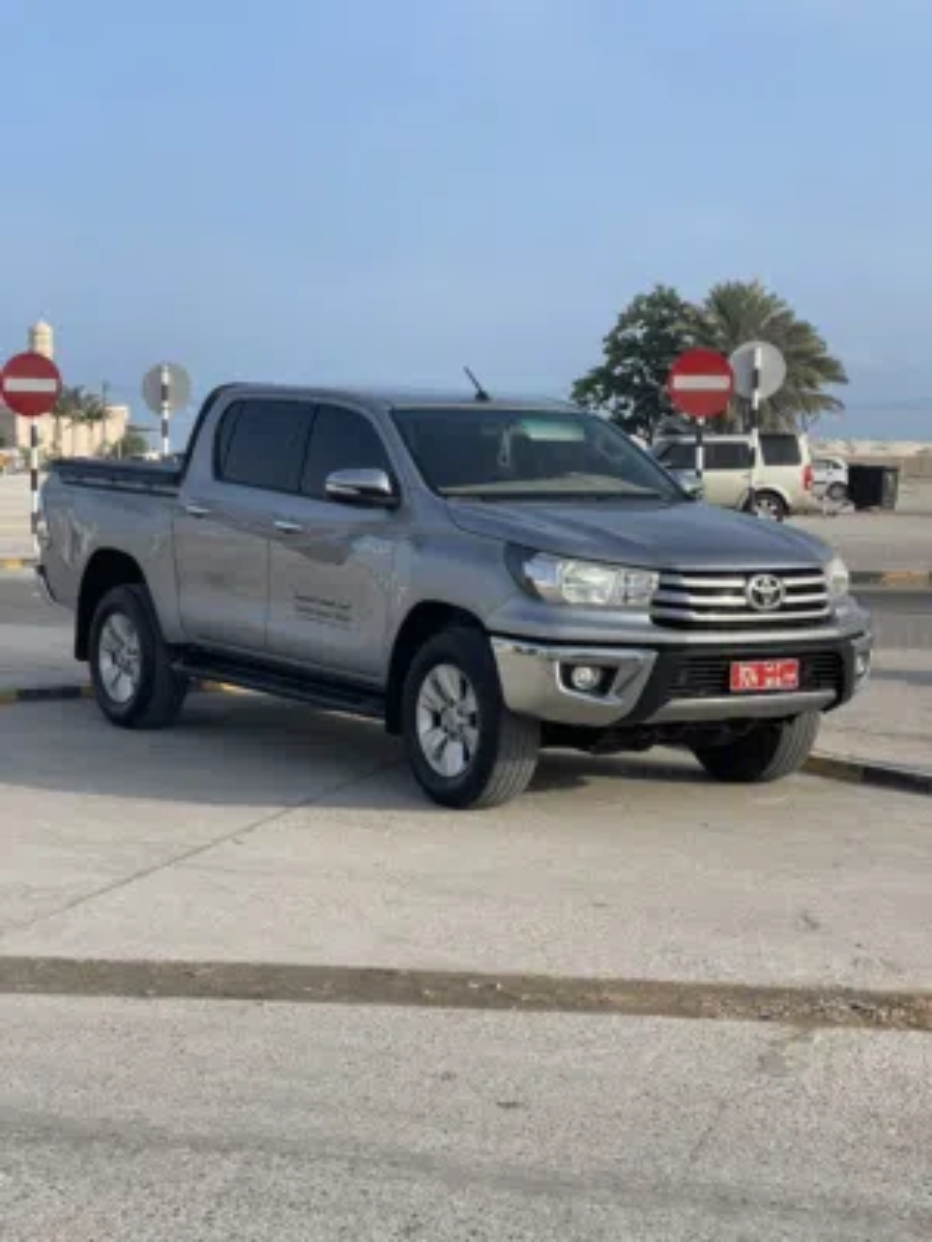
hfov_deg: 22.9
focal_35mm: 64
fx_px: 2298
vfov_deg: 30.3
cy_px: 621
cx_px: 466
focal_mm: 7.5
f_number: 2.2
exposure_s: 1/827
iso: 20
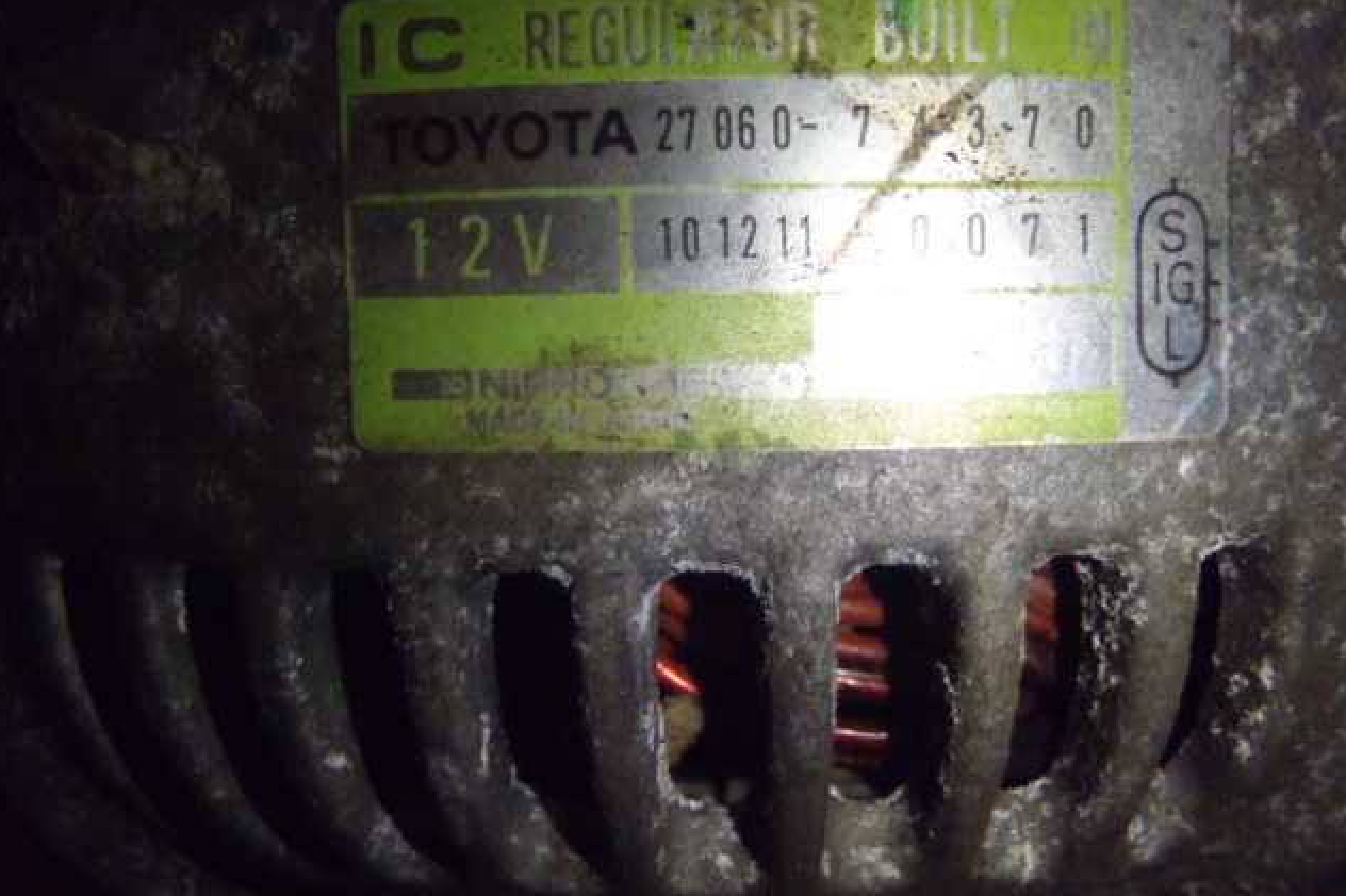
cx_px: 671
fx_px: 1458
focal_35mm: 39
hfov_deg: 49.6
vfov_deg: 34.2
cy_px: 436
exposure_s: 1/80
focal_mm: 6.64
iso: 800
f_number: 4.7
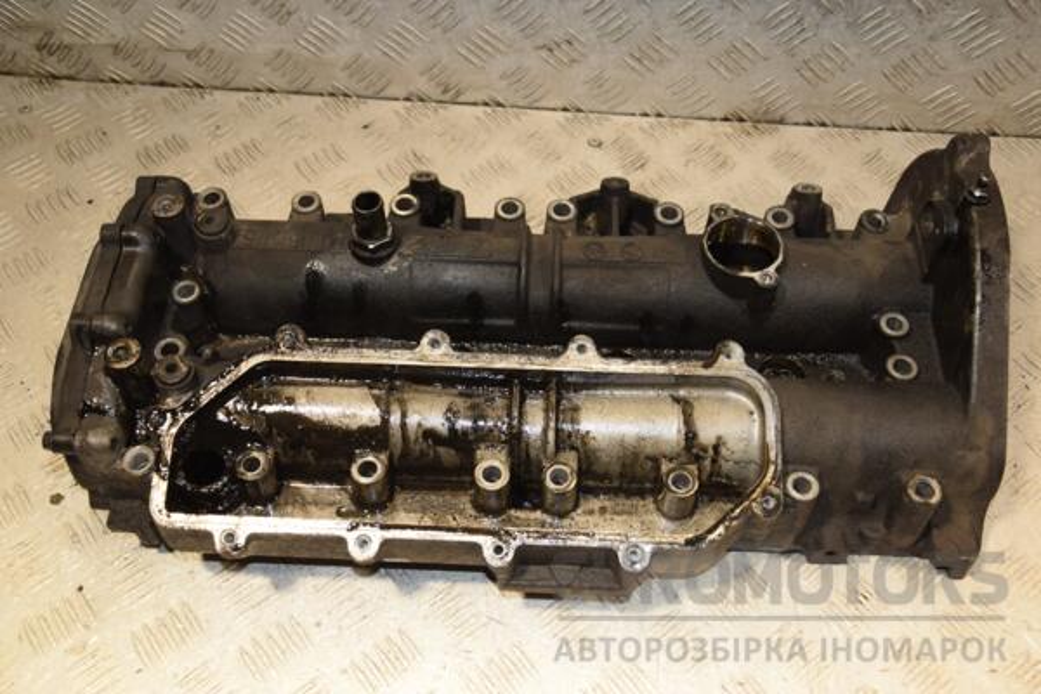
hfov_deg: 51.3
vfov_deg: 35.5
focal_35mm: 38
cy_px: 347
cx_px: 520
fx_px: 1084
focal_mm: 25
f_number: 5
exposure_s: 1/200
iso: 800
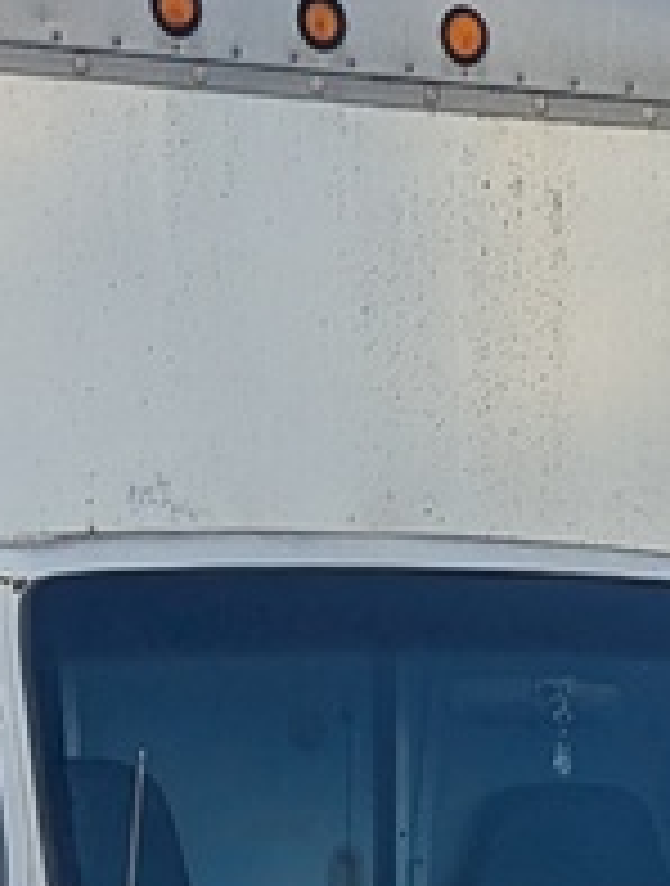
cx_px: 378
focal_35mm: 146
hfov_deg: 10.2
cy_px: 2285
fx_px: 3748
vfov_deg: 10.9
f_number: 1.85
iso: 43
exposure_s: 1/609
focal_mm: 6.81
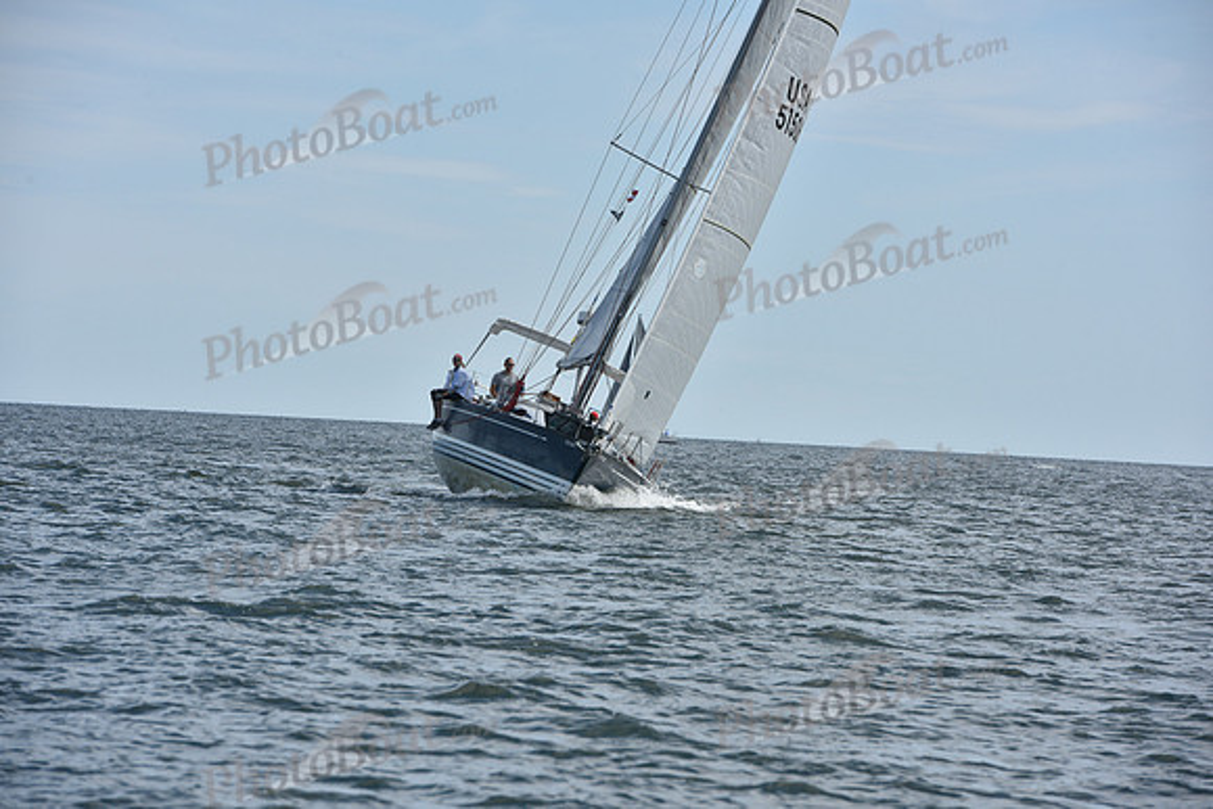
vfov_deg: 6.9
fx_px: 6740
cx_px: 606
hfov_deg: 10.3
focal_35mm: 200
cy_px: 404
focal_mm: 200
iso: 320
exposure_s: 1/1000
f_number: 10
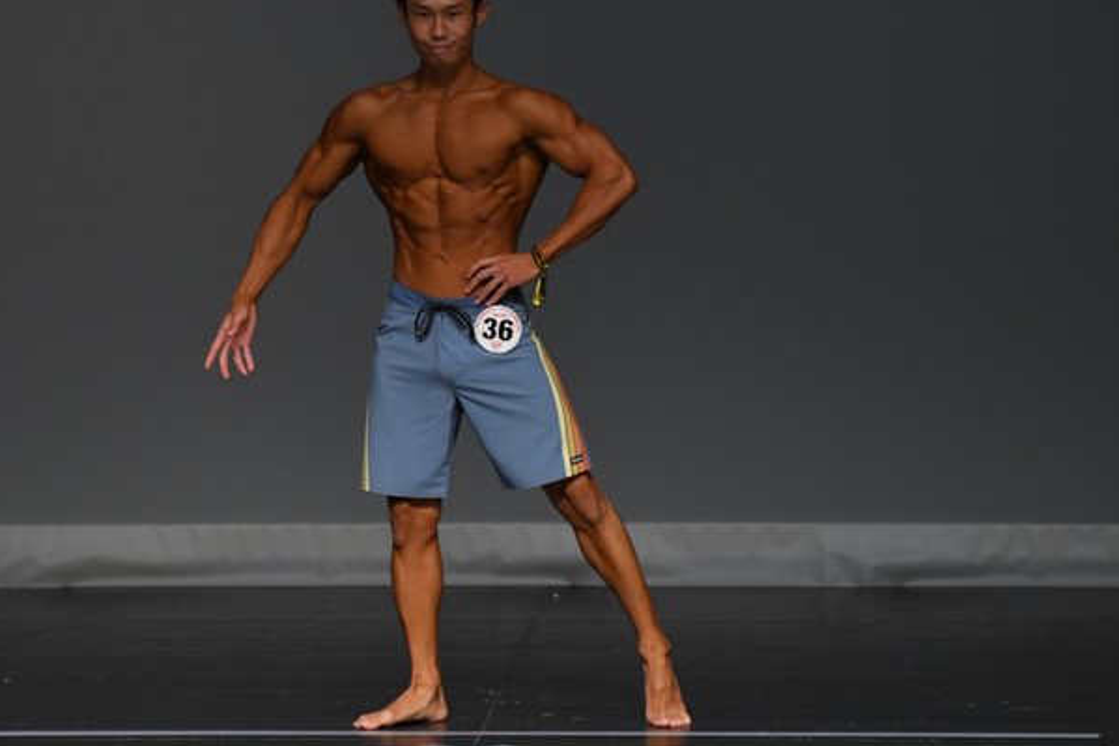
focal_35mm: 485
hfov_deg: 4.3
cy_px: 346
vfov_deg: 2.8
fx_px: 15070
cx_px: 507
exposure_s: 1/400
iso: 2000
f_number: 5.6
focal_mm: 250
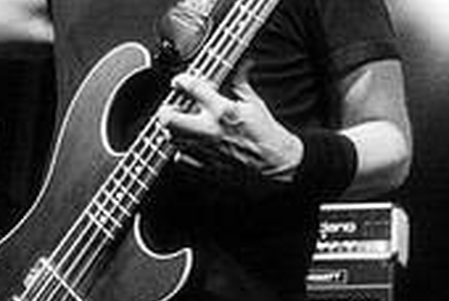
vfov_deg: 16.1
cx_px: 367
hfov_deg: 23.5
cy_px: 208
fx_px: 1062
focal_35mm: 85
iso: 3200
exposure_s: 1/200
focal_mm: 20
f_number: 3.2
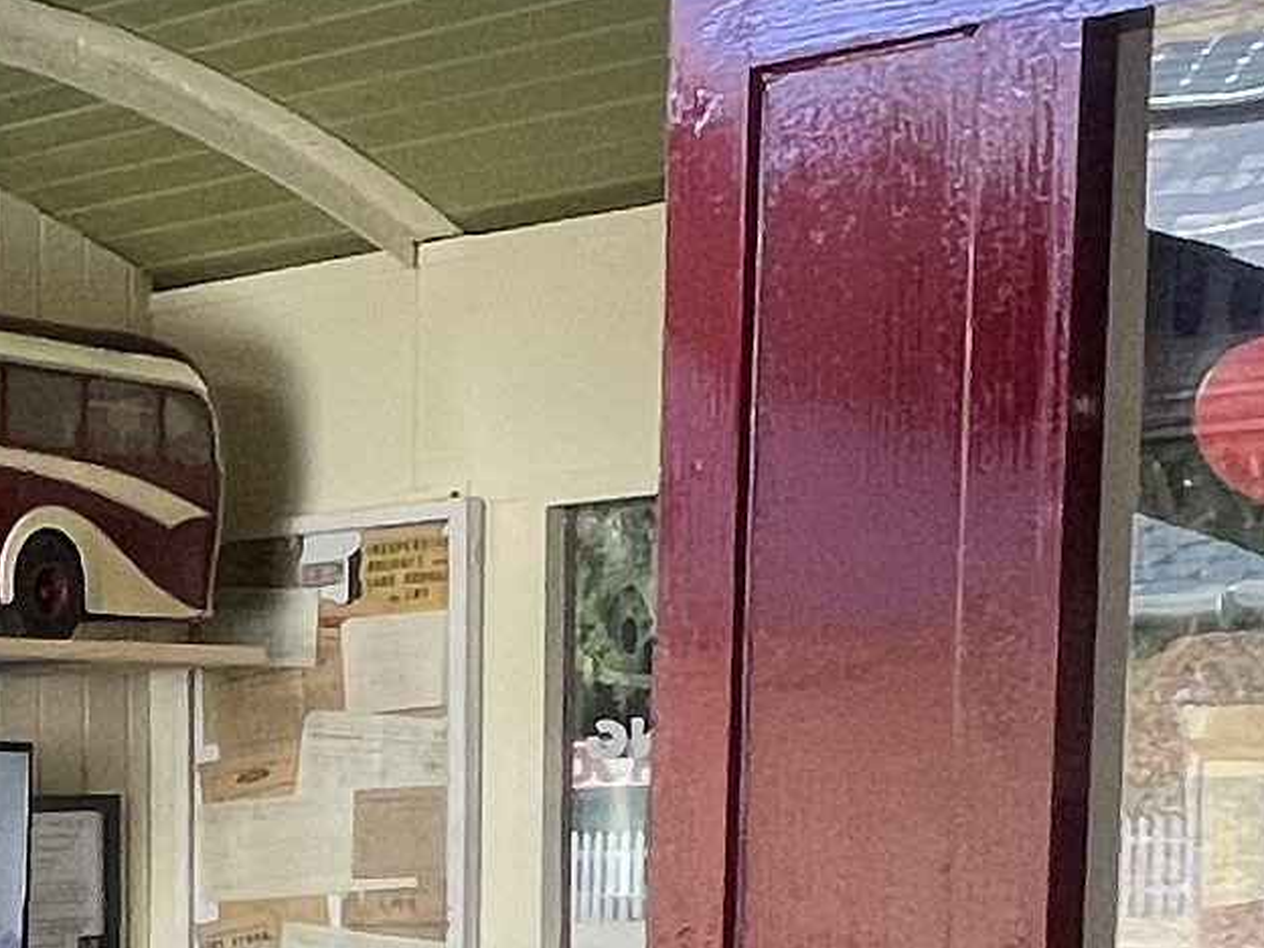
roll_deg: +1.5
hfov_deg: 19.9
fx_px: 3067
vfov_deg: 16.7
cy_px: 1193
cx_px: -670
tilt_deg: -5.3
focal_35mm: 84
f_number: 1.8
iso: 64
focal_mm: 1.57
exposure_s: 1/100
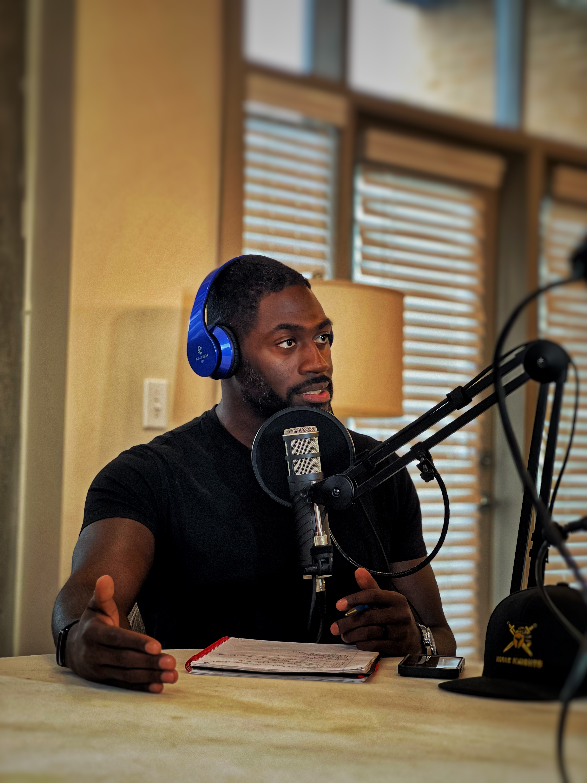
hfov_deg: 19.1
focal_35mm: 77
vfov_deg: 25.3
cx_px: 294
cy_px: 392
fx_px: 1741
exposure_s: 1/40
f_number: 2.8
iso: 250
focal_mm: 9
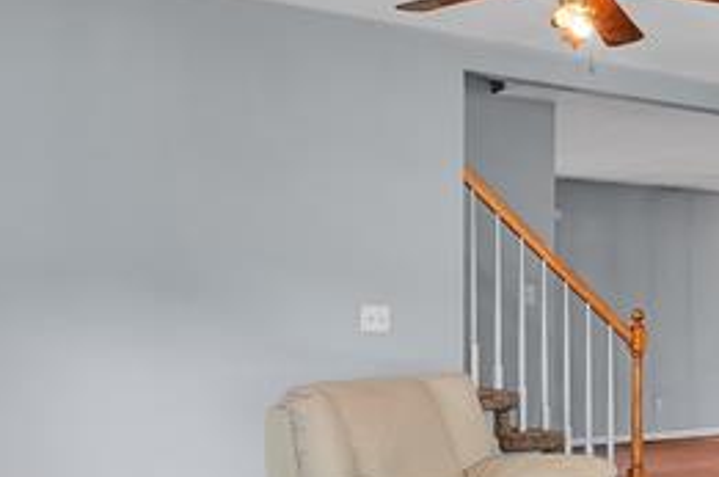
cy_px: 349
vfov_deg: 24.3
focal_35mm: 55
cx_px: 882
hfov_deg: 30.4
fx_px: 1096
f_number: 9
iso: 720
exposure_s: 1/15
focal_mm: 14
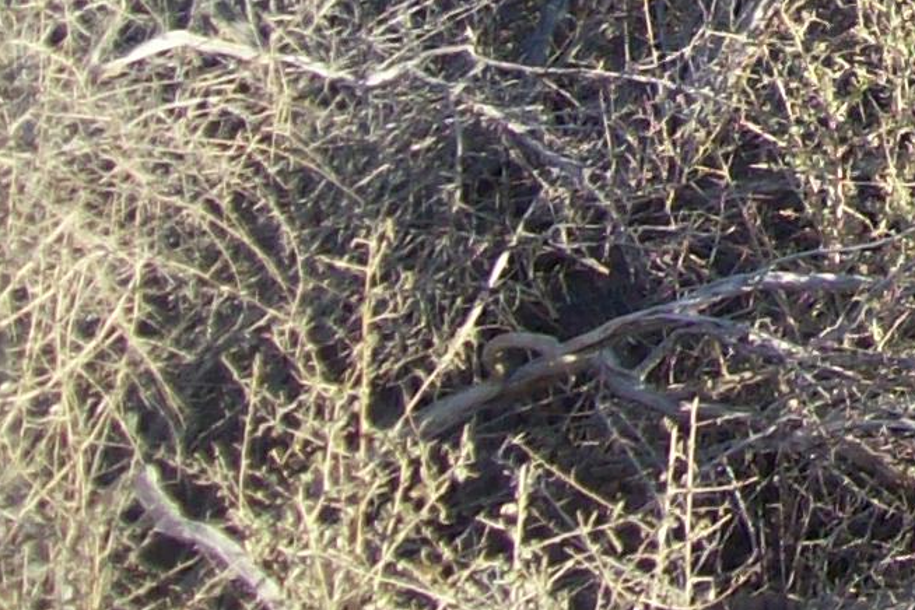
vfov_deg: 8.1
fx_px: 4143
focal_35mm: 163
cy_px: -533
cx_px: 1830
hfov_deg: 11.4
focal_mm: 6
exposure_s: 1/544
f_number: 2.7
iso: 80
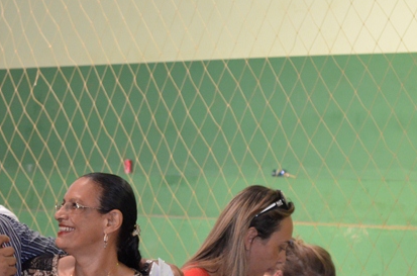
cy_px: 226
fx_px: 1848
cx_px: 96
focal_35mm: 160
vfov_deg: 8.5
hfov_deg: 12.8
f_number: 5.6
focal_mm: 55
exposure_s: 1/60
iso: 2200
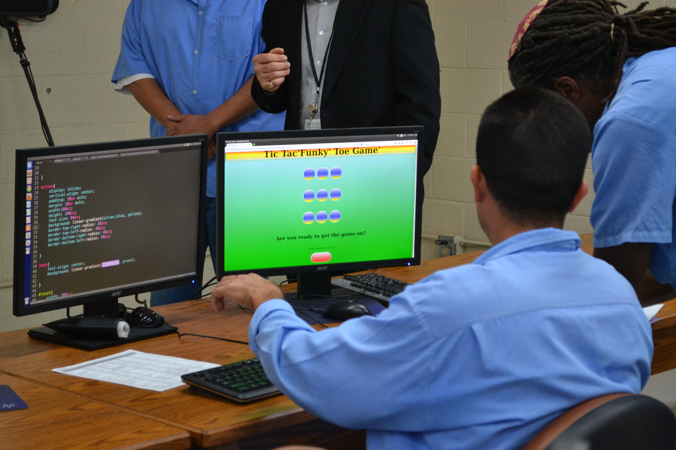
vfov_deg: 18.2
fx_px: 1408
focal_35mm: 75
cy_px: 225
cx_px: 338
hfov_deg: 27.0
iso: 1250
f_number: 5.6
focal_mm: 50
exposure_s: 1/60
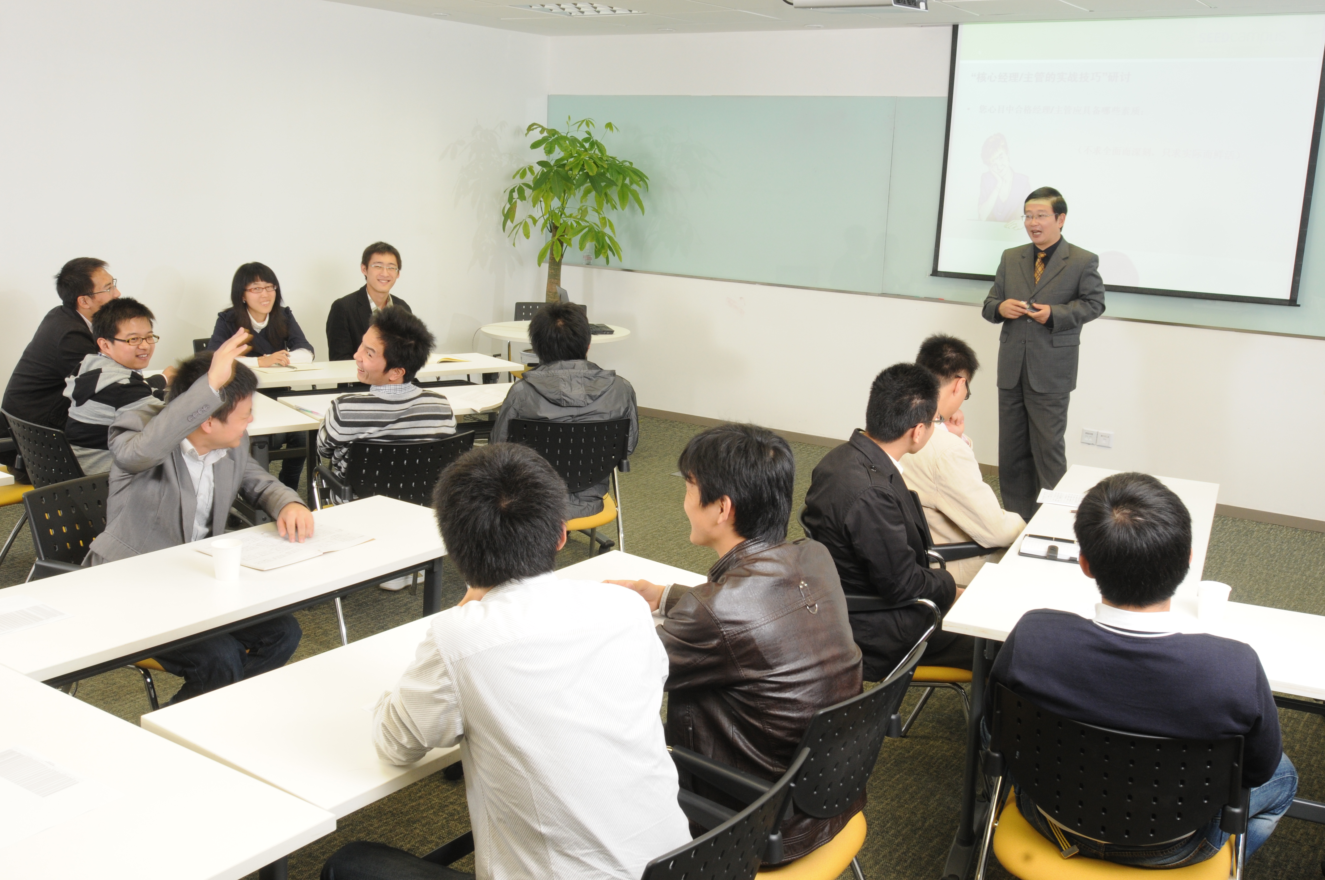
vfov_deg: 36.8
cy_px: 440
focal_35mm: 36
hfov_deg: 53.2
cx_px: 662
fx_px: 1323
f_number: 13
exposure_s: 1/8
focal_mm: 24
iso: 400
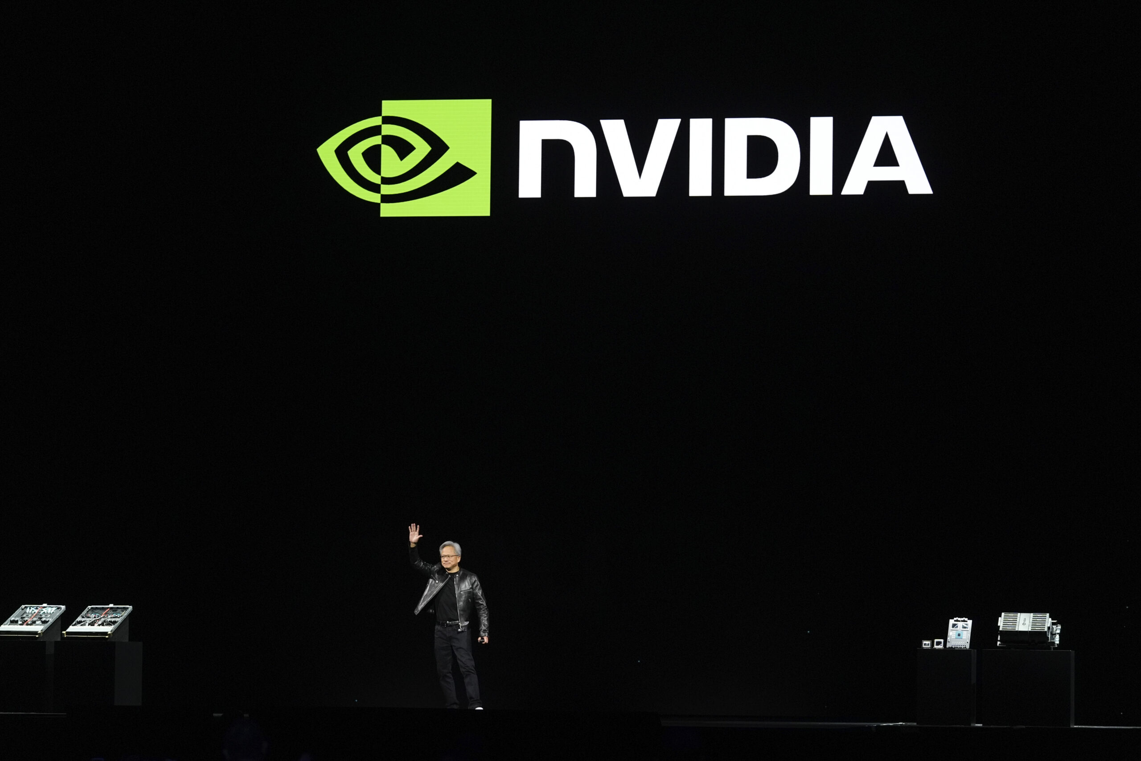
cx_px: 570
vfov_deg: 10.0
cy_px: 380
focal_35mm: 137
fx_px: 4342
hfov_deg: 15.0
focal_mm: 137
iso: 2500
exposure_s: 1/500
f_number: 2.8
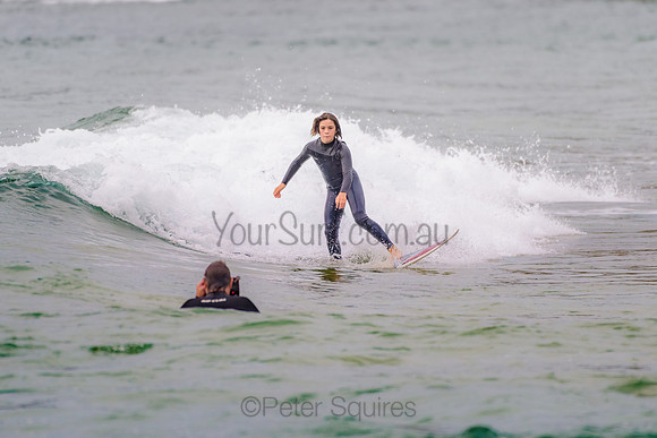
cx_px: 342
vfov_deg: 2.2
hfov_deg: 3.4
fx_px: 11188
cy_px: 187
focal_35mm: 613
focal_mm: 500
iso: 360
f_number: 5.6
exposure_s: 1/800
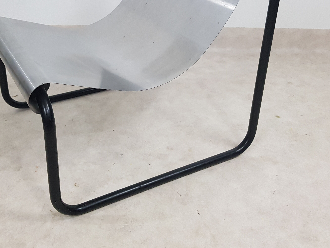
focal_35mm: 40
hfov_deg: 46.6
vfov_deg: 35.3
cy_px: 67
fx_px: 381
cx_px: 137
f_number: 1.7
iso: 200
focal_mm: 4.2
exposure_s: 1/50
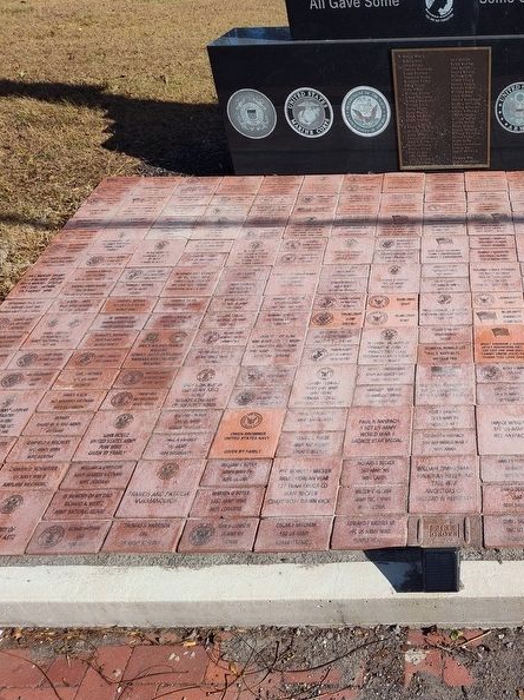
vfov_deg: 58.4
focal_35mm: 31
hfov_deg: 42.6
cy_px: 352
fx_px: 626
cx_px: 445
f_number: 1.8
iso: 100
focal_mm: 5.56
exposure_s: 1/1089
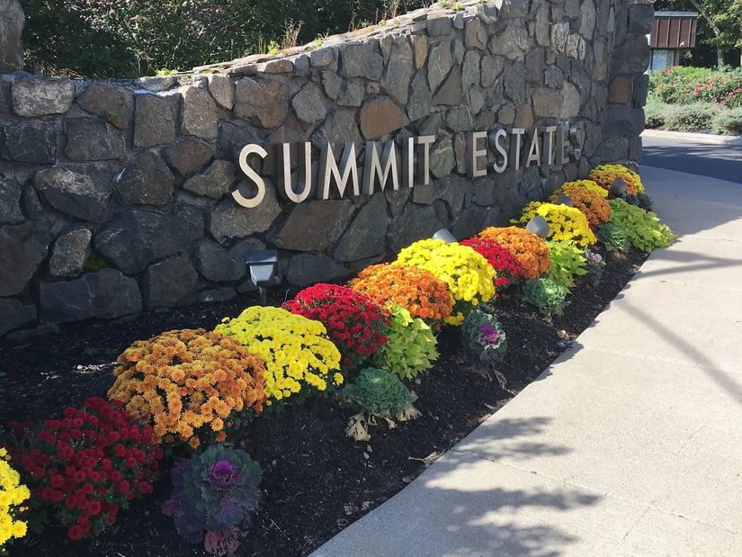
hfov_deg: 51.3
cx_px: 344
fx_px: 772
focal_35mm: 36
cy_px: 291
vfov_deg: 39.7
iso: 25
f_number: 2.2
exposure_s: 1/761
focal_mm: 4.15
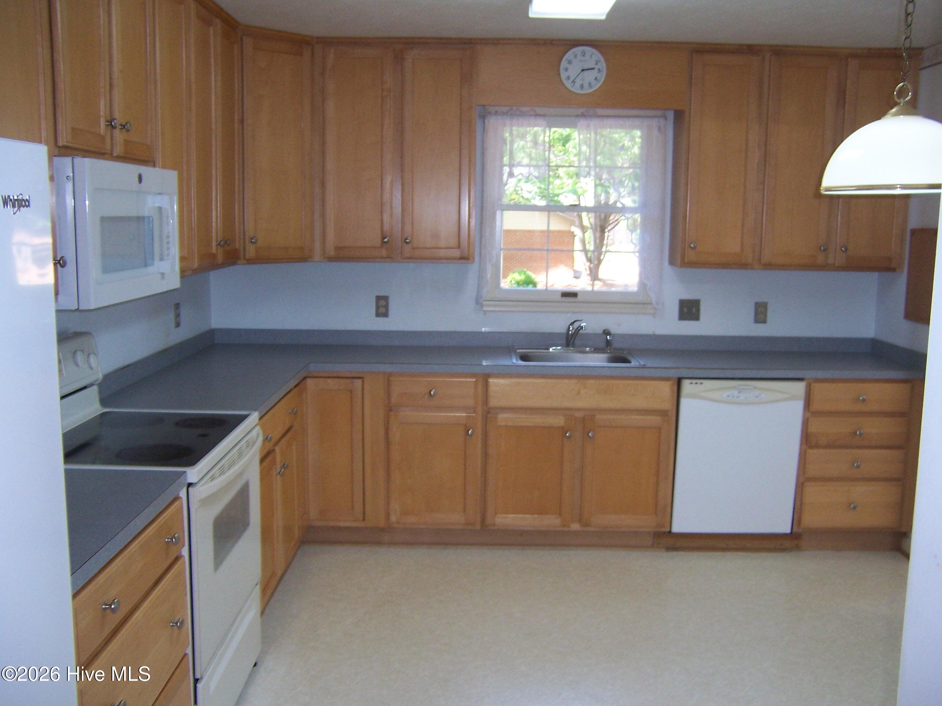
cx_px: 471
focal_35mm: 33
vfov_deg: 42.9
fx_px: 898
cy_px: 353
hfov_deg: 55.4
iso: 140
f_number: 2.8
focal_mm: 5.5
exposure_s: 1/60
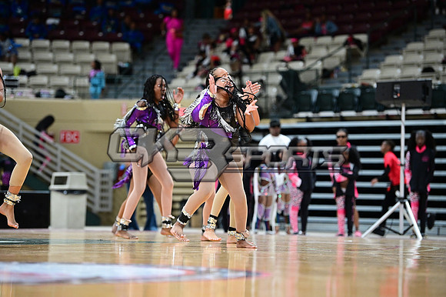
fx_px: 1733
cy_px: 148
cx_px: 223
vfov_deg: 9.8
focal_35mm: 140
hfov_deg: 14.7
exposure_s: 1/1000
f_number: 3.2
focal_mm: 140
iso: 6400
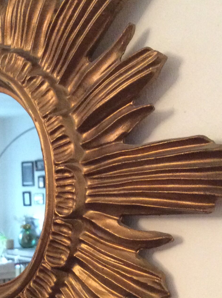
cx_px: 65
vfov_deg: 29.3
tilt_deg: +0.8
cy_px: 194
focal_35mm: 66
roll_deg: +0.5
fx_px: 566
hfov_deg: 22.1
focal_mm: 3.3
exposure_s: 1/17
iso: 320
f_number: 2.4
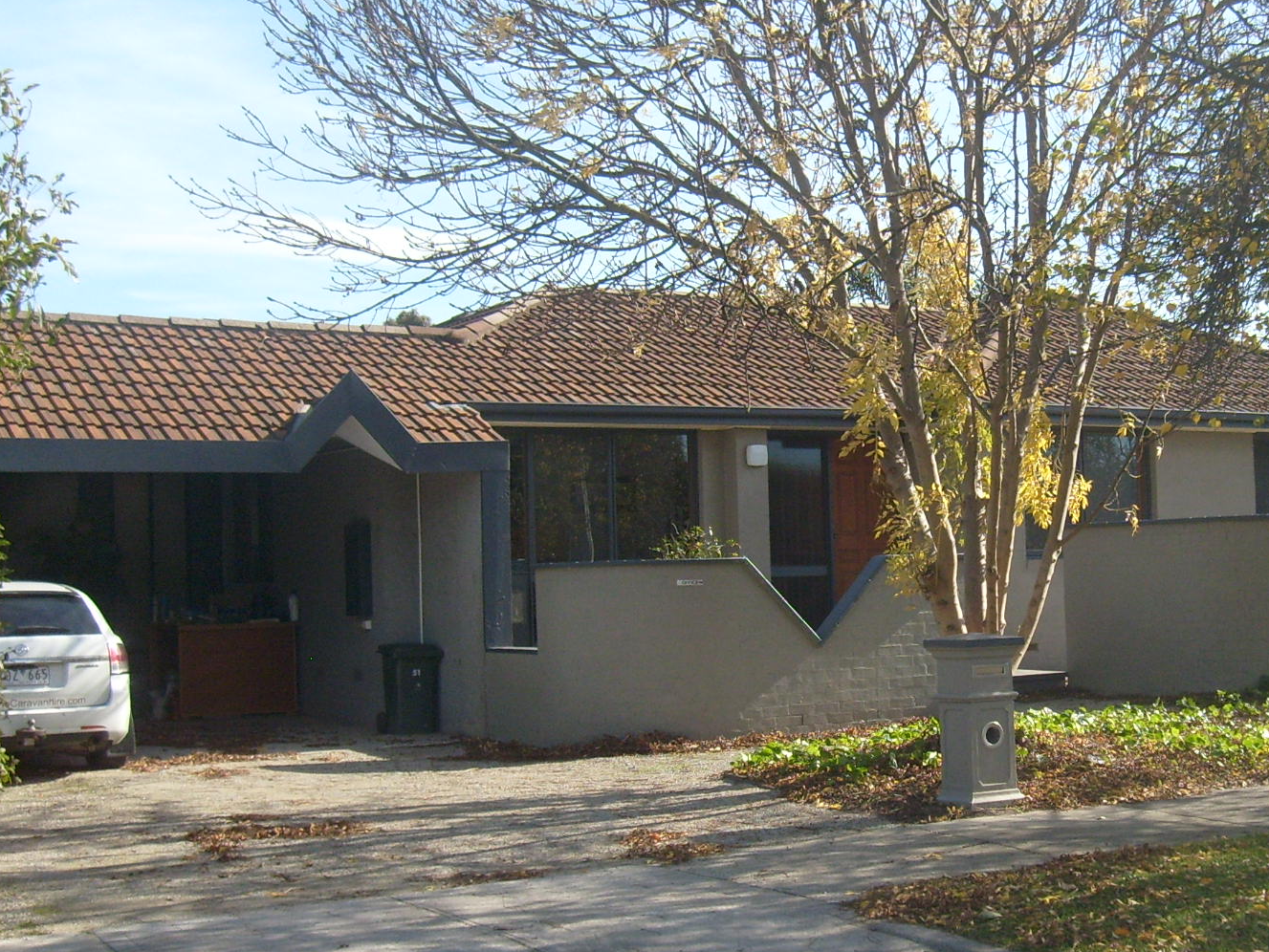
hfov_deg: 34.9
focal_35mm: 54
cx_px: 915
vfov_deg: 27.0
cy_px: 540
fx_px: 1980
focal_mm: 5.8
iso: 80
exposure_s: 1/180
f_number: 7.1
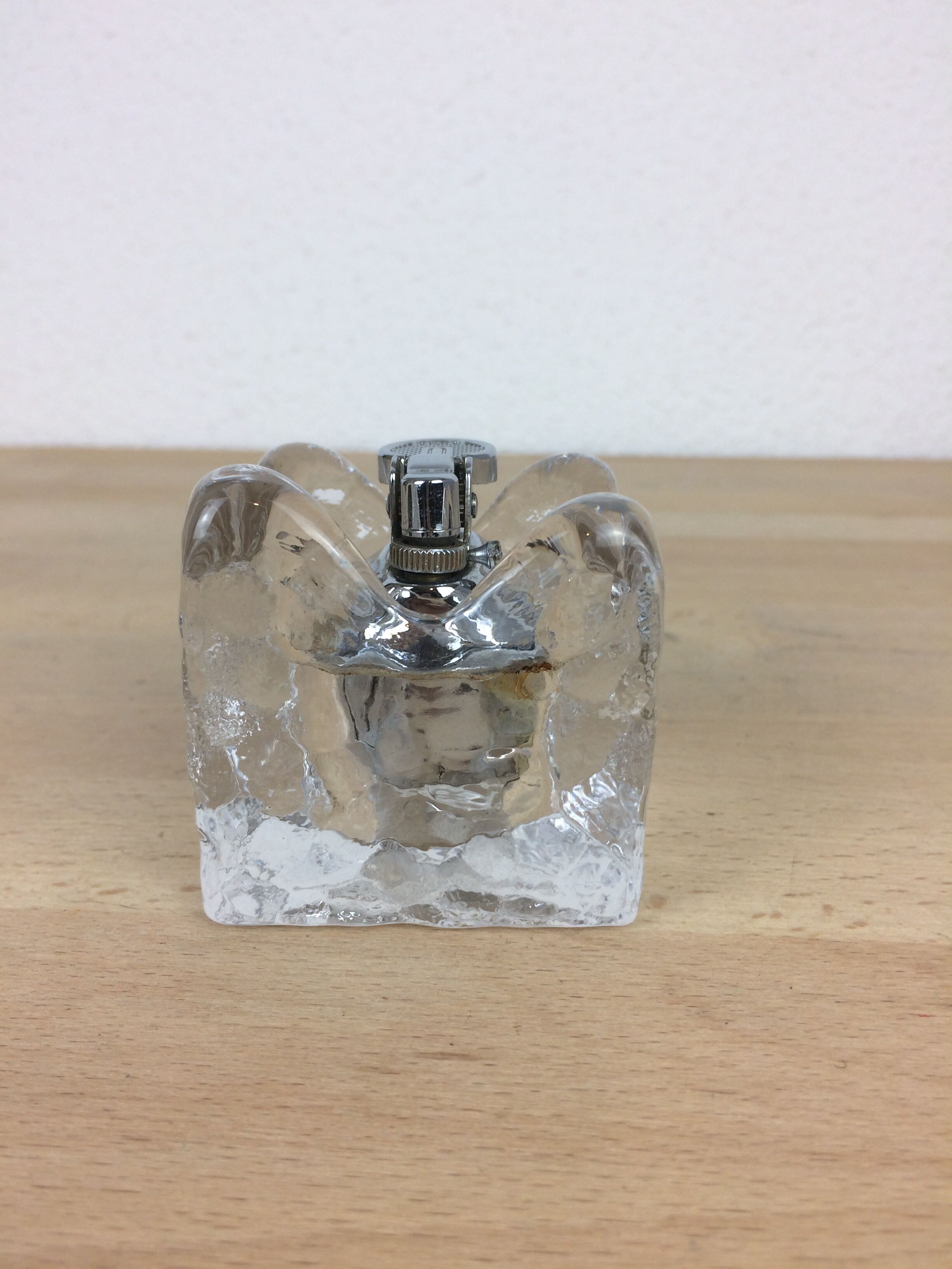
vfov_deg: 61.7
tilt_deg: -17.4
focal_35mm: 29
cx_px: 476
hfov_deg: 48.2
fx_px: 1063
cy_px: 634
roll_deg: +0.8
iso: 50
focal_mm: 4.15
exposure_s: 1/100
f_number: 2.2
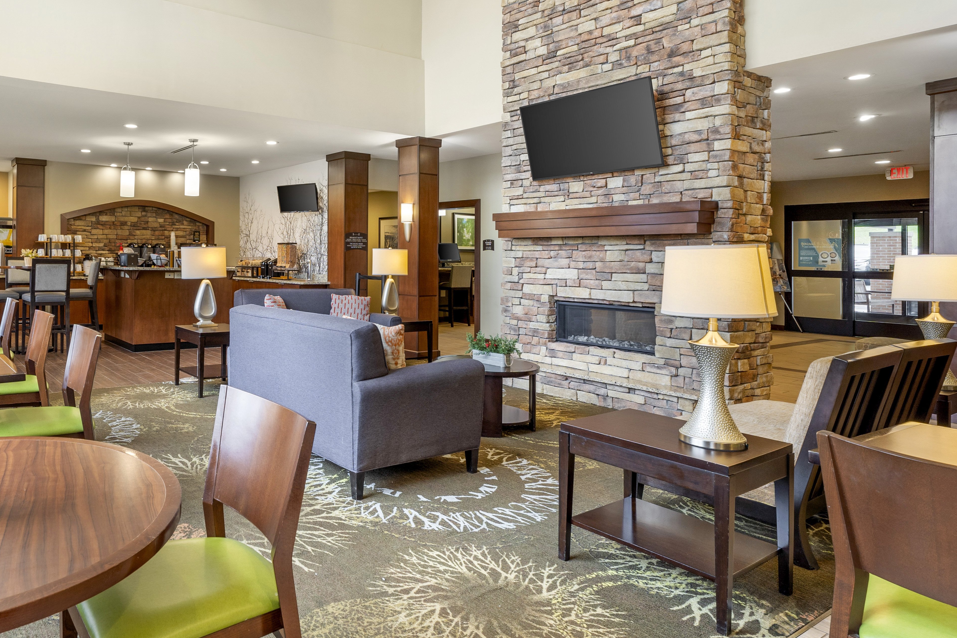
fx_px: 585
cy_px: 265
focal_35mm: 22
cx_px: 297
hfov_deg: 75.4
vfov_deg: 56.9
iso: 200
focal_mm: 14
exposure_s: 2
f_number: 9
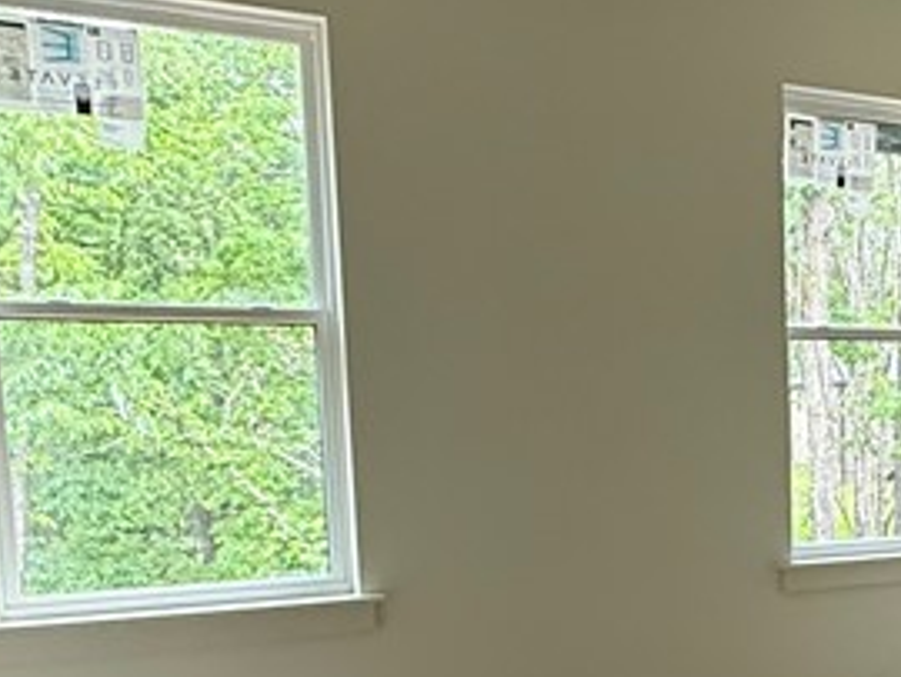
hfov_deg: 33.0
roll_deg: +0.4
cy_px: 567
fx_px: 1381
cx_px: 908
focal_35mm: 53
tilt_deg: -7.2
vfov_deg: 26.9
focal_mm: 2.22
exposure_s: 1/120
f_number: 2.2
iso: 160
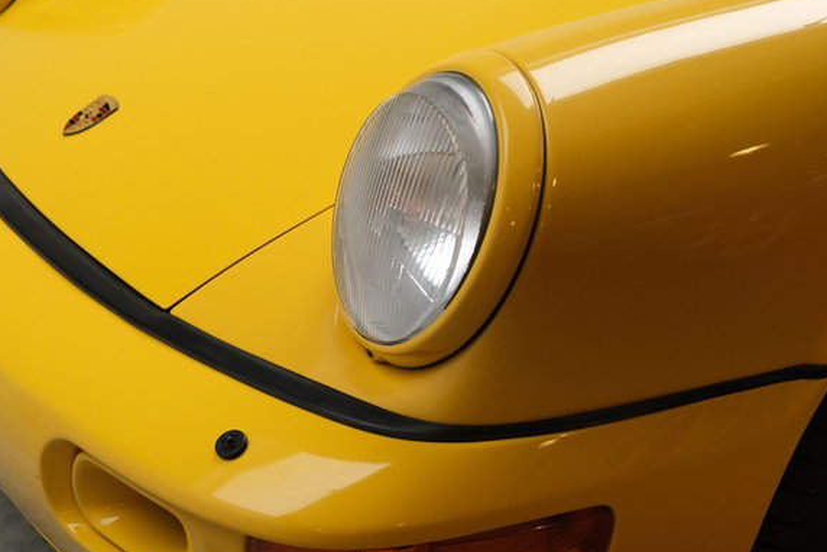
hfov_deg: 31.8
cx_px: 367
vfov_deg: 21.6
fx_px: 1448
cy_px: 244
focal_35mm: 63
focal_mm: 31.5
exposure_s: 1/200
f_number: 3.6
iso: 1250
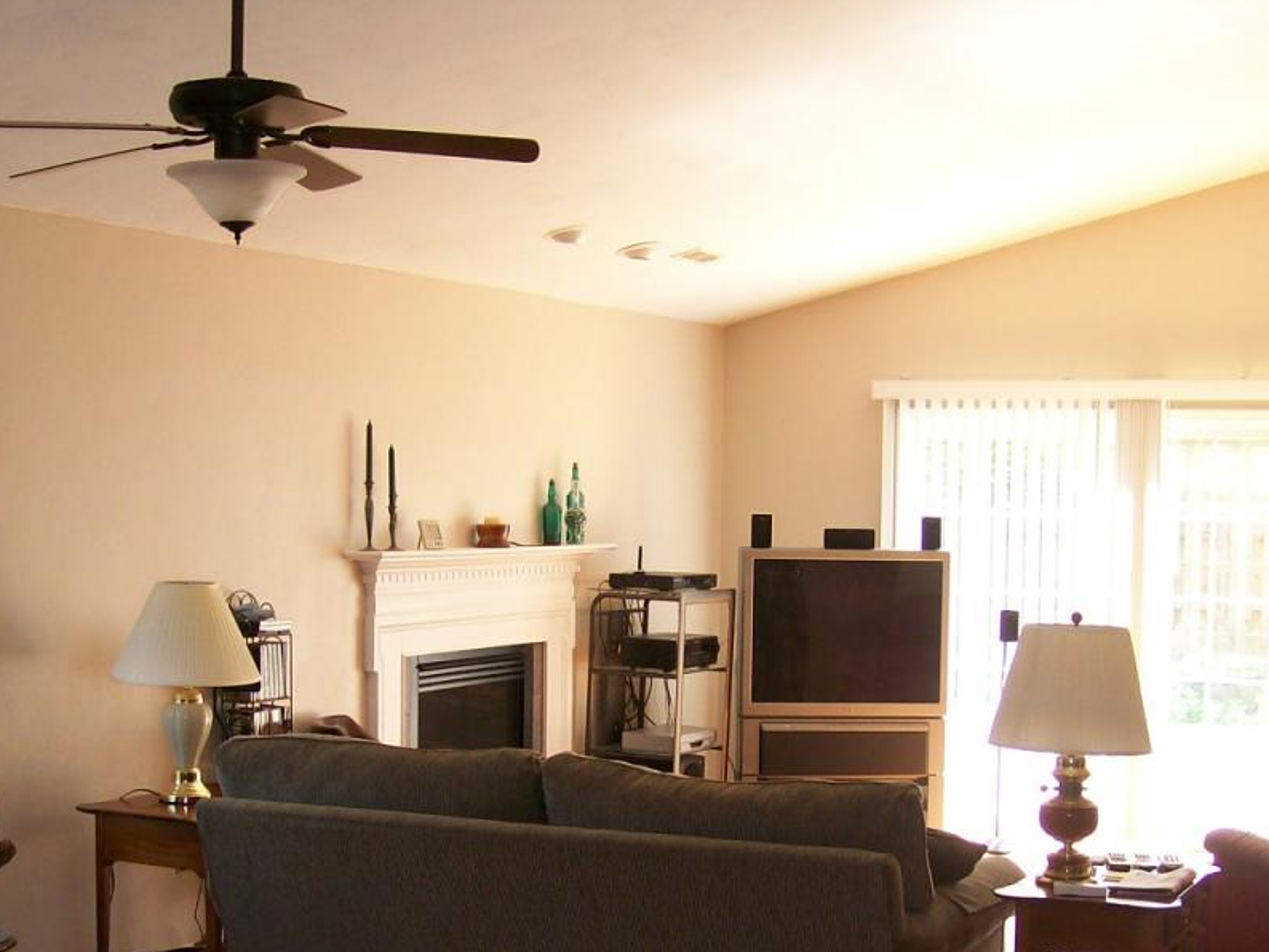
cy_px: 674
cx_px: 644
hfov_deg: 33.2
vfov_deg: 25.0
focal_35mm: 58
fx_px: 2127
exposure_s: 1/68.2
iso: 80
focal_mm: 6
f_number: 2.7
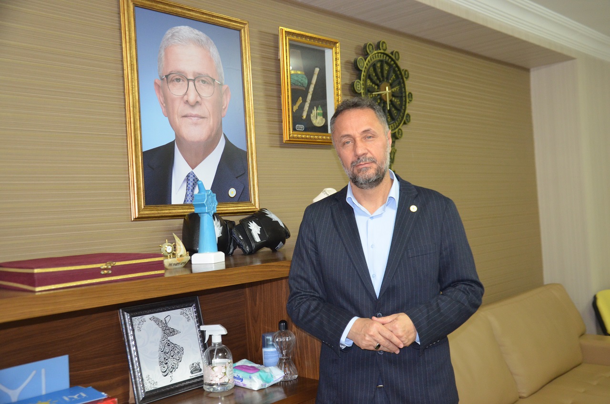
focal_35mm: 38
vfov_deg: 35.3
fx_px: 634
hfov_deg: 51.4
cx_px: 305
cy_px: 202
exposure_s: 1/60
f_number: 4
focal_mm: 25
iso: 1600
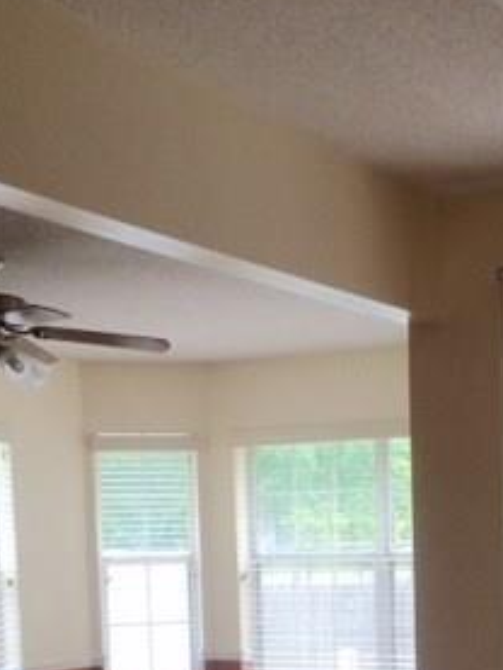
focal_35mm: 67
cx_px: 411
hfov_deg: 21.6
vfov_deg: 27.7
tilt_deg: -6.3
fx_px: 1297
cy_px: 629
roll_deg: -0.1
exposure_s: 1/120
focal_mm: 4.15
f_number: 2.2
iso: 64
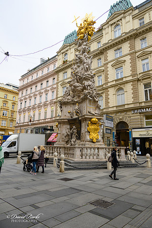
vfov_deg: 73.7
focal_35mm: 24
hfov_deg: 53.1
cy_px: 114
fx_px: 152
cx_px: 76
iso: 640
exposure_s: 1/250
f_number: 8
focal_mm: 24
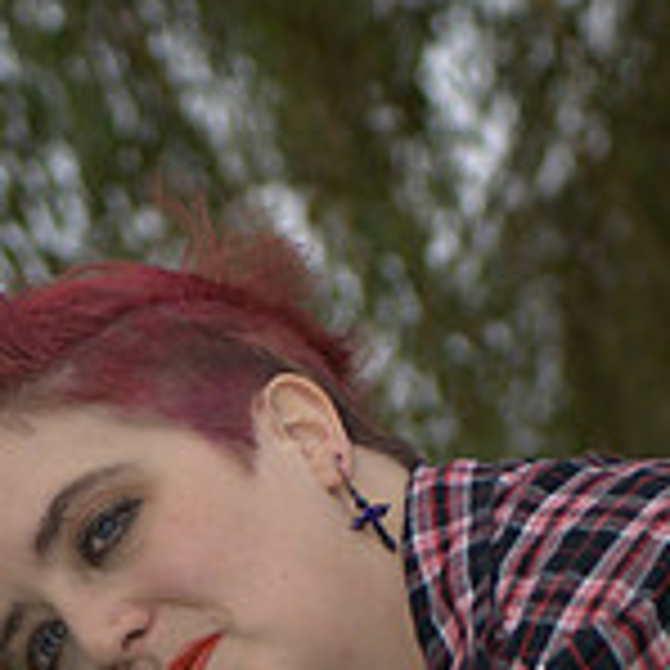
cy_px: 818
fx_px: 5891
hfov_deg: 6.5
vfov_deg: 6.5
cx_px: 317
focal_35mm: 269
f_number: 4
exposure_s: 1/160
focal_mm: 70
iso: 100
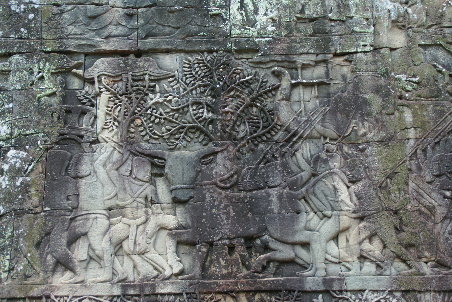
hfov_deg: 37.8
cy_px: 151
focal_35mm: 52
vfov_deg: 25.8
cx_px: 226
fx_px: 660
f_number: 4.5
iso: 100
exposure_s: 1/60
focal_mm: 35
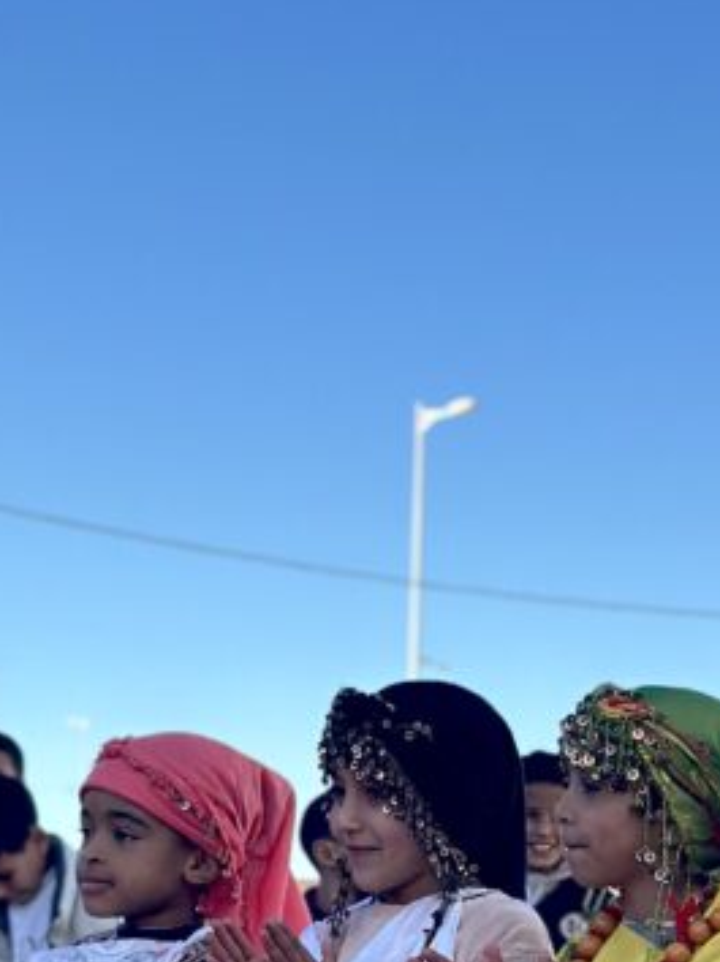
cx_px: 416
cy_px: 927
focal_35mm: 139
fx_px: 3860
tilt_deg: +1.7
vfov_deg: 14.0
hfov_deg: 10.7
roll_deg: -2.5
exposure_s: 1/3155
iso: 100
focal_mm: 6.86
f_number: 1.78
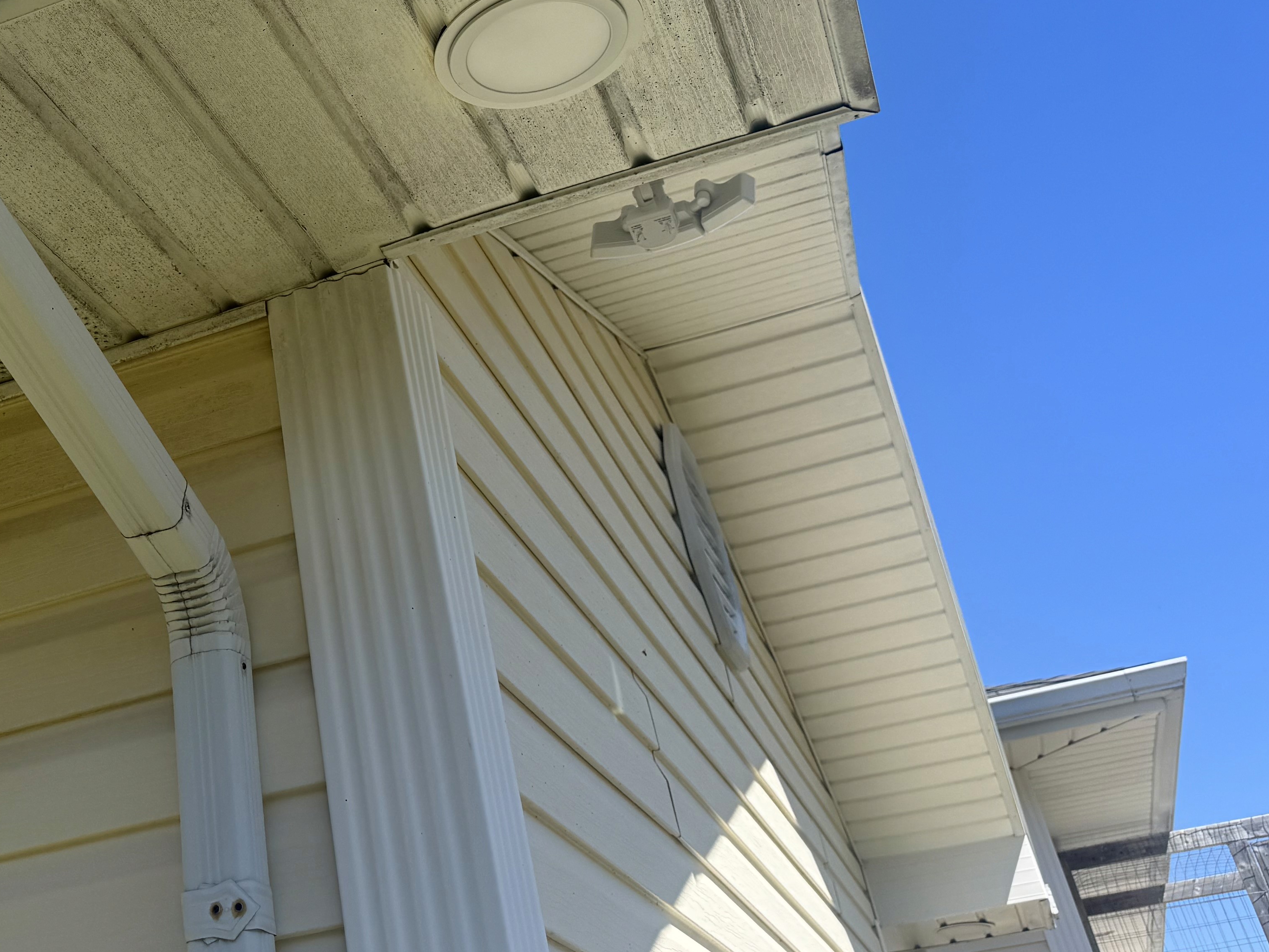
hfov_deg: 40.3
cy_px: 89
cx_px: 245
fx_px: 1650
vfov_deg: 30.7
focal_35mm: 45
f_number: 1.78
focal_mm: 6.76
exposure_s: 1/2833
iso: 80
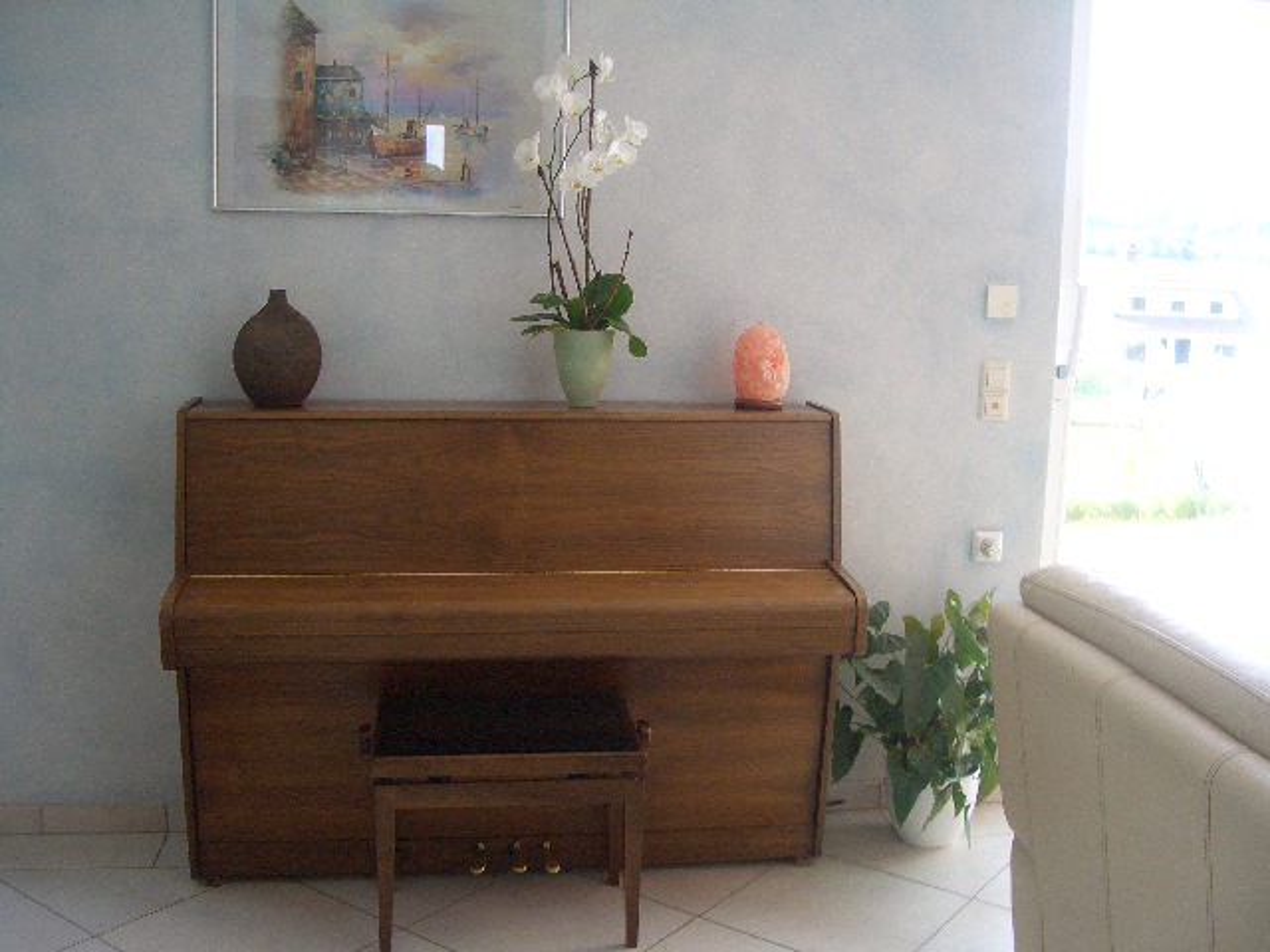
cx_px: 635
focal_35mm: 35
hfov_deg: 52.6
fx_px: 1284
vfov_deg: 40.7
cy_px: 476
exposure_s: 1/60
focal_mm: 5.8
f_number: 2.6
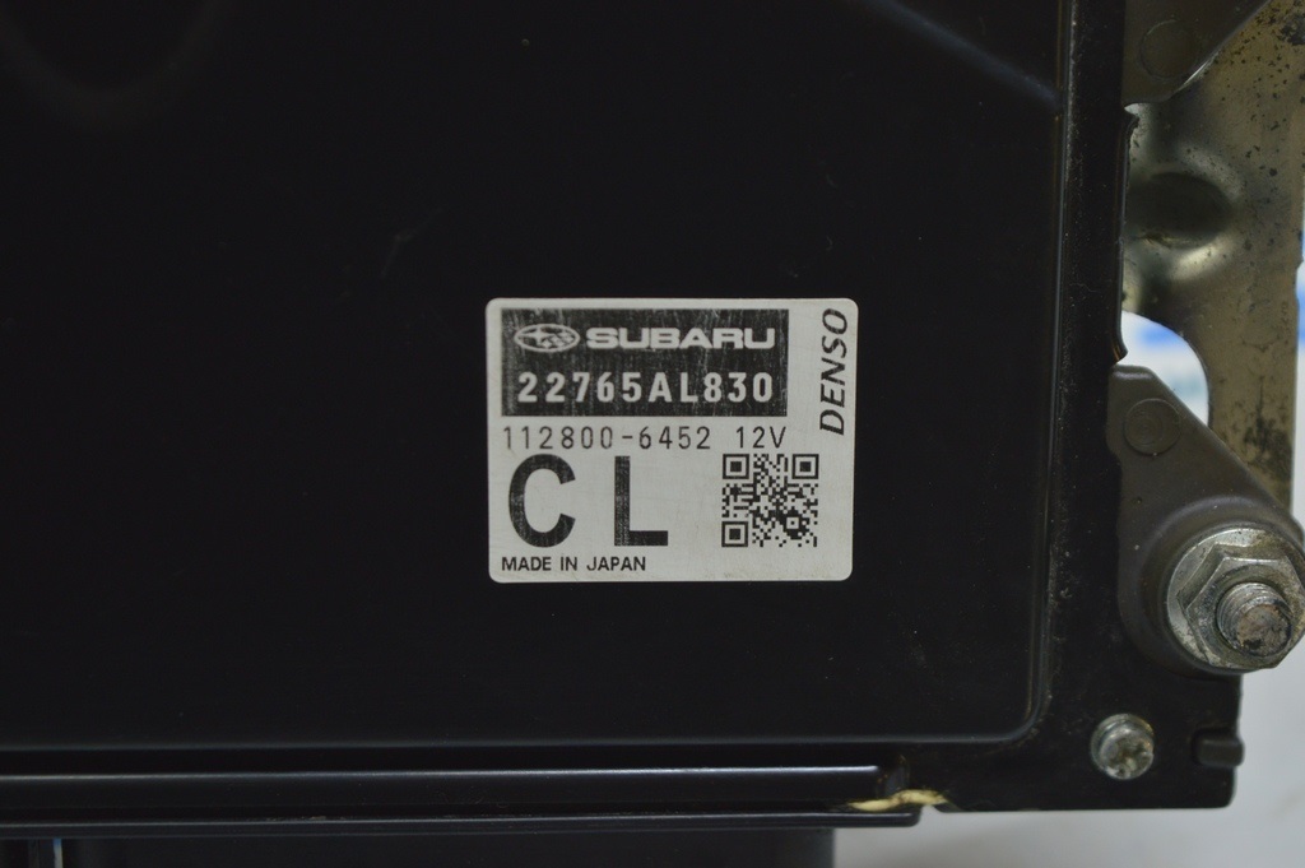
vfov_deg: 16.5
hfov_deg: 24.6
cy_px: 434
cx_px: 652
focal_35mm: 82
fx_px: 2988
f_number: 5.6
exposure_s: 1/40
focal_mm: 55
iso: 400
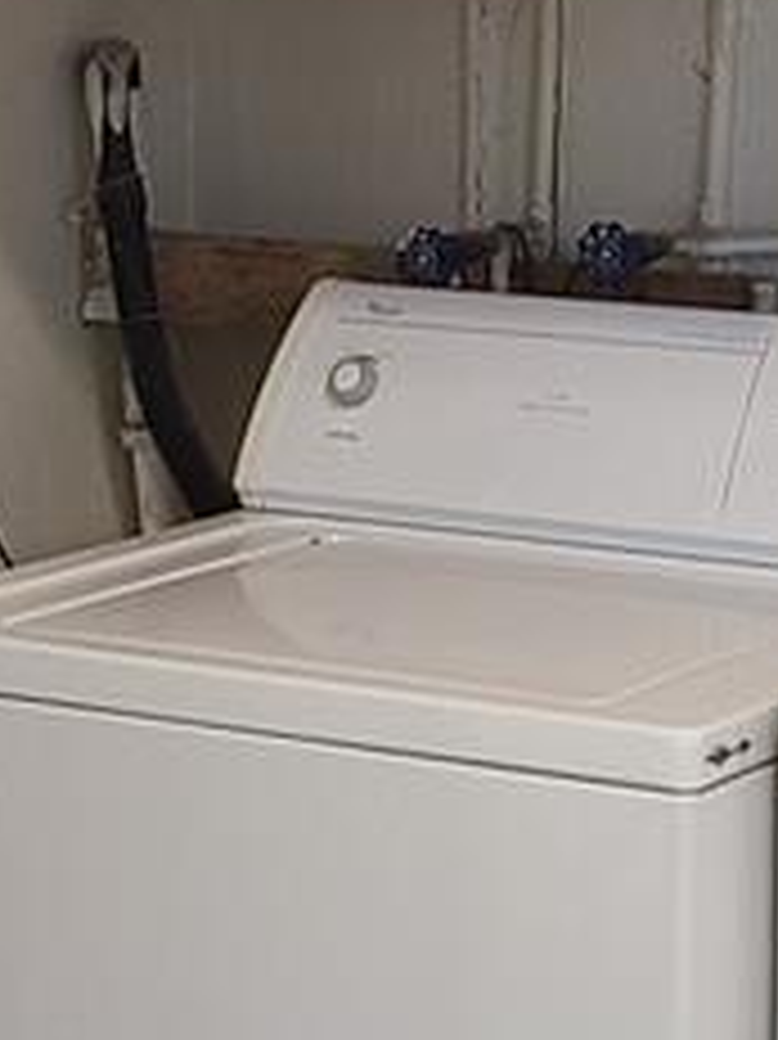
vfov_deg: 14.6
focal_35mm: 135
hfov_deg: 11.0
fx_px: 4049
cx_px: 418
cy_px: 401
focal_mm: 5.4
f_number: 1.8
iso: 200
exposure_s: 1/60
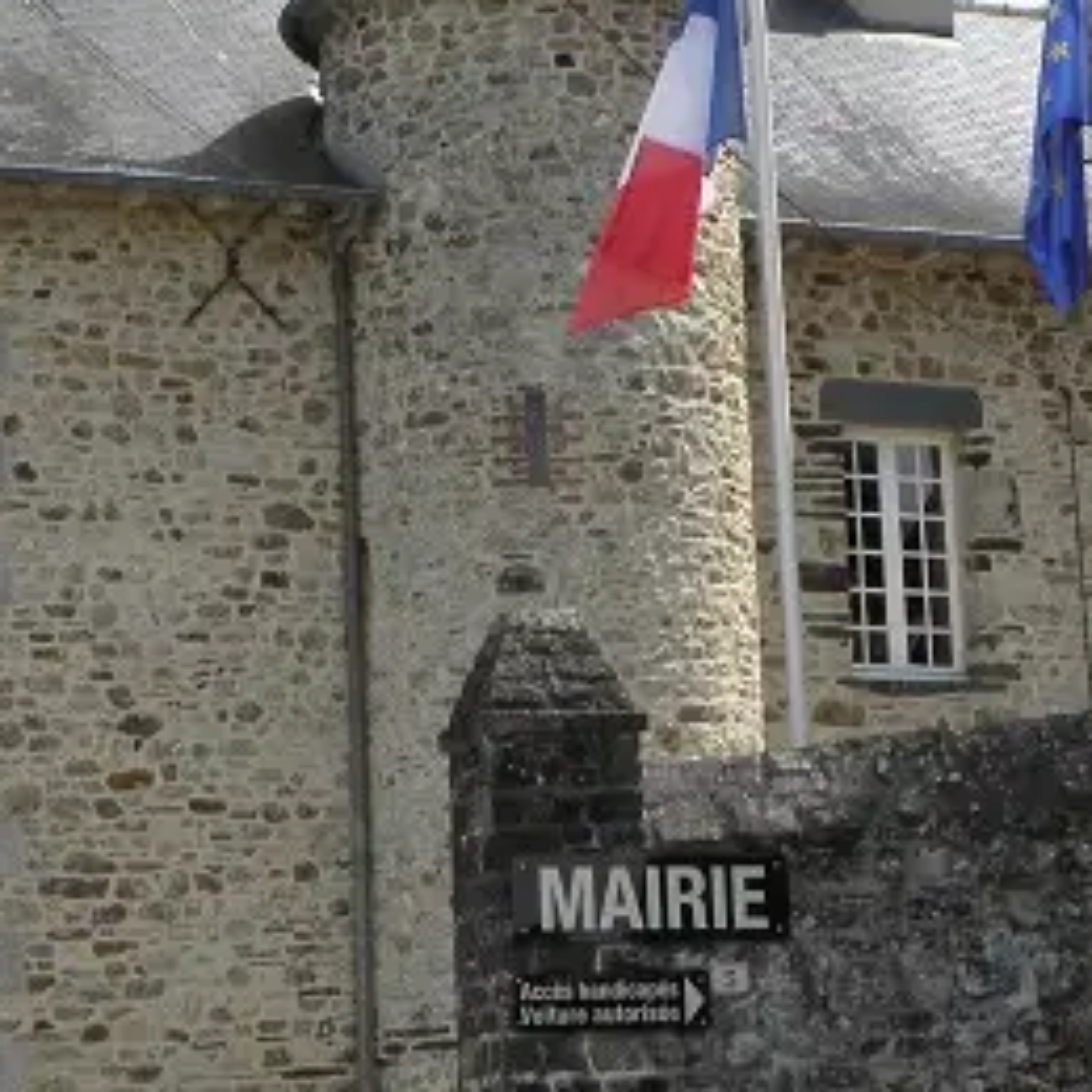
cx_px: 605
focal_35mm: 127
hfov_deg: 13.7
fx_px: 4533
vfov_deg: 13.7
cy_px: 479
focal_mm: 8.53
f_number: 5.6
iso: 64
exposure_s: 1/160
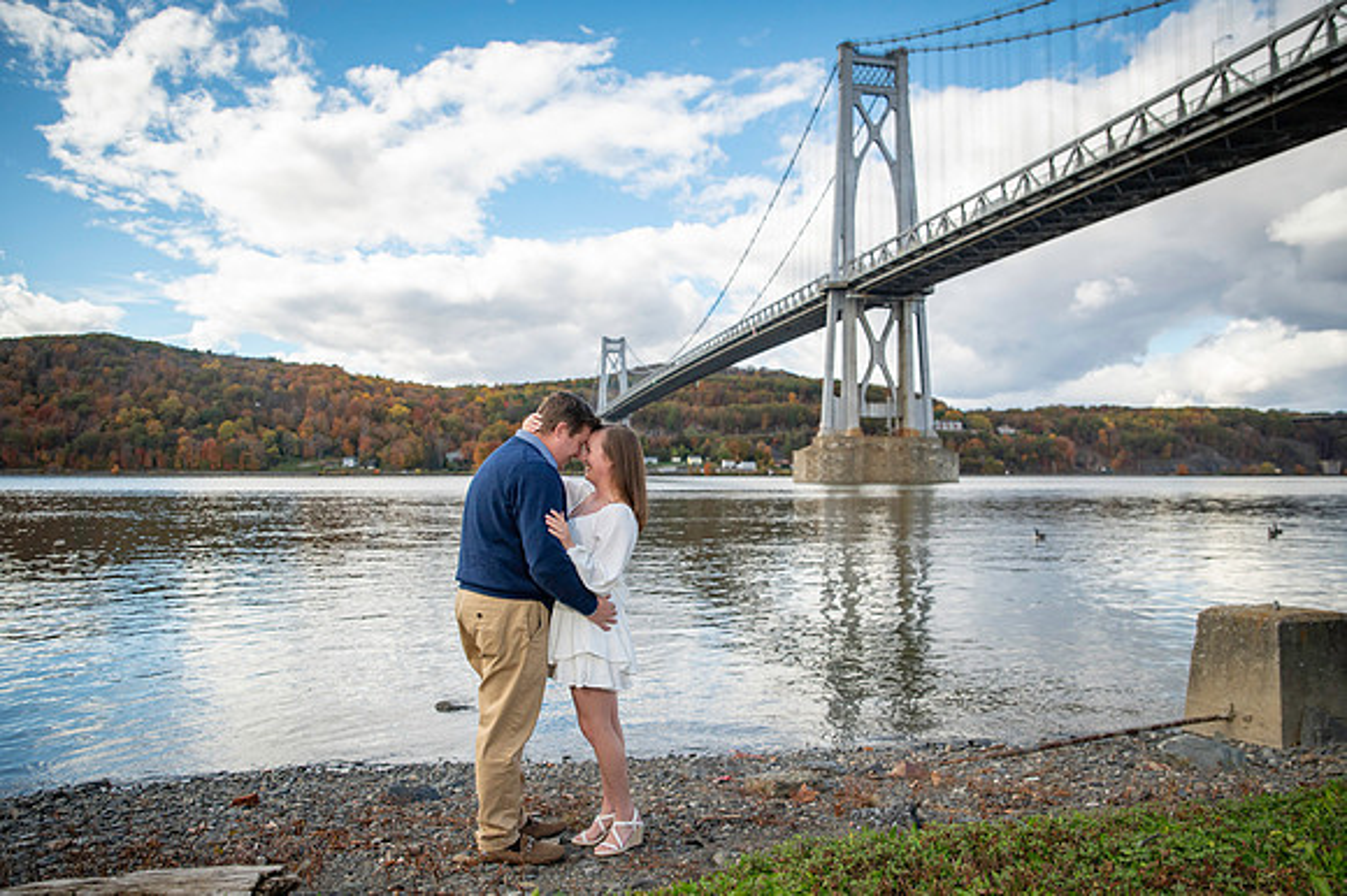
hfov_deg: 71.7
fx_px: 933
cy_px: 448
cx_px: 674
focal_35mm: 25
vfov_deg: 51.3
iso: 1250
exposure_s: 1/8000
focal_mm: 24
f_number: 3.2
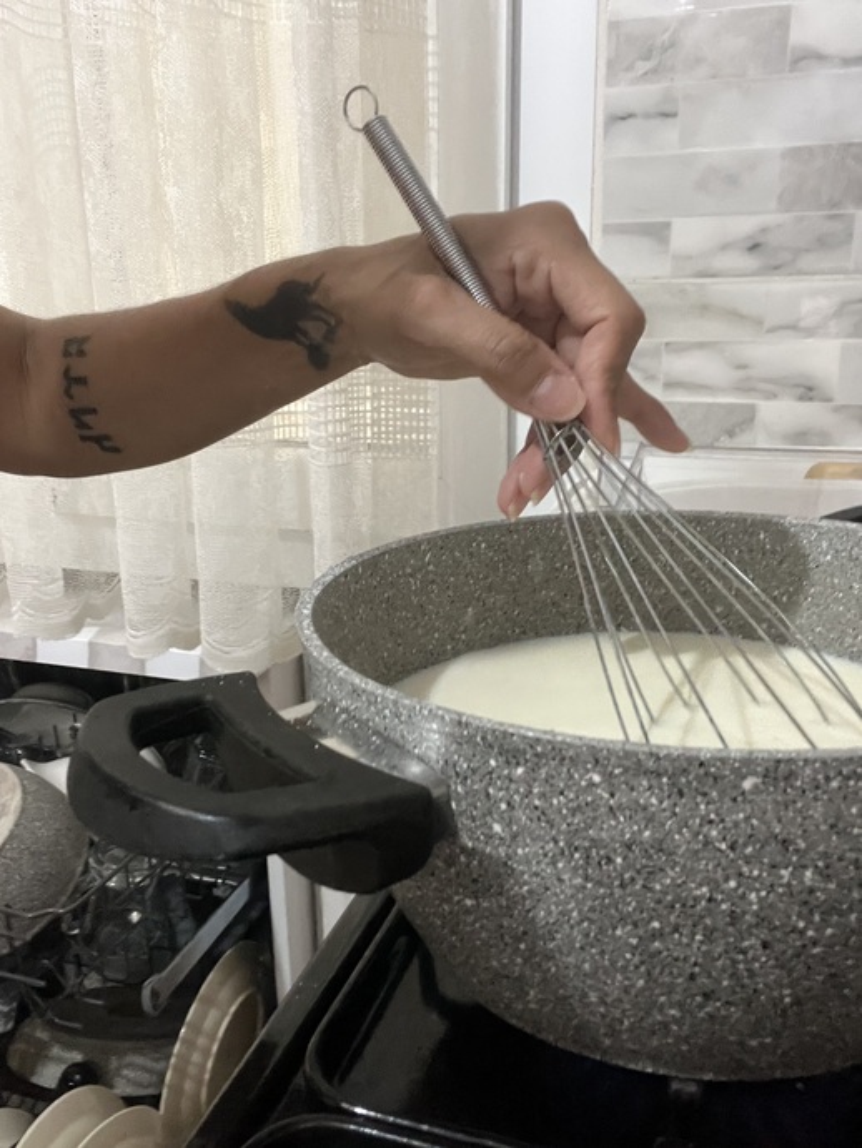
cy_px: 574
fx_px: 995
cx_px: 431
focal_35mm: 30
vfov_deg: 59.9
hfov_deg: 46.8
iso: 640
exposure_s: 1/20
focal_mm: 2.71
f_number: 2.2
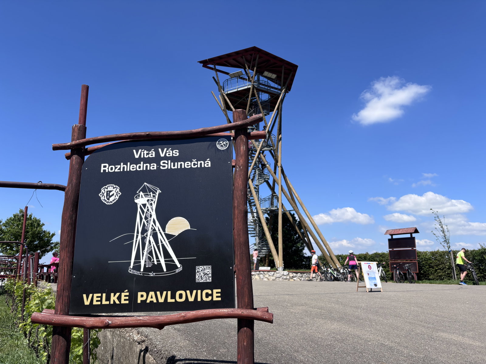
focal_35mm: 26
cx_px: 243
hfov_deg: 67.3
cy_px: 182
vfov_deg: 53.1
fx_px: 365
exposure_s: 1/2193
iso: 50
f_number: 1.6
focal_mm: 5.96
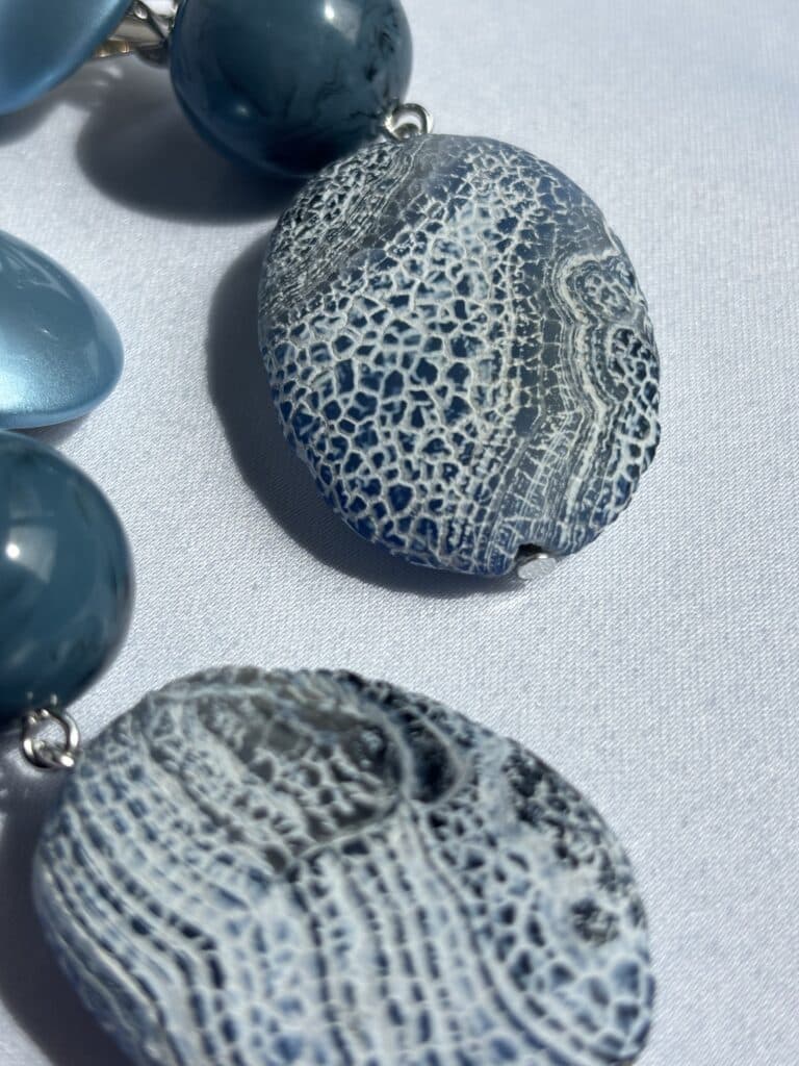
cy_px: 533
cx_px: 400
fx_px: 1600
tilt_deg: -54.2
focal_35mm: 52
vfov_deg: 36.8
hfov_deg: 28.0
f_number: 1.6
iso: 40
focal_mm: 5.96
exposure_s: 1/2288
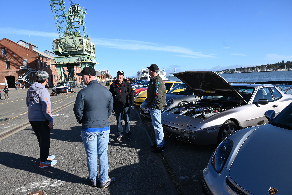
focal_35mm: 26
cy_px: 99
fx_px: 211
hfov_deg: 69.4
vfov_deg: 49.6
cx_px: 143
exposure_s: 1/320
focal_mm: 24
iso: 100
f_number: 6.3
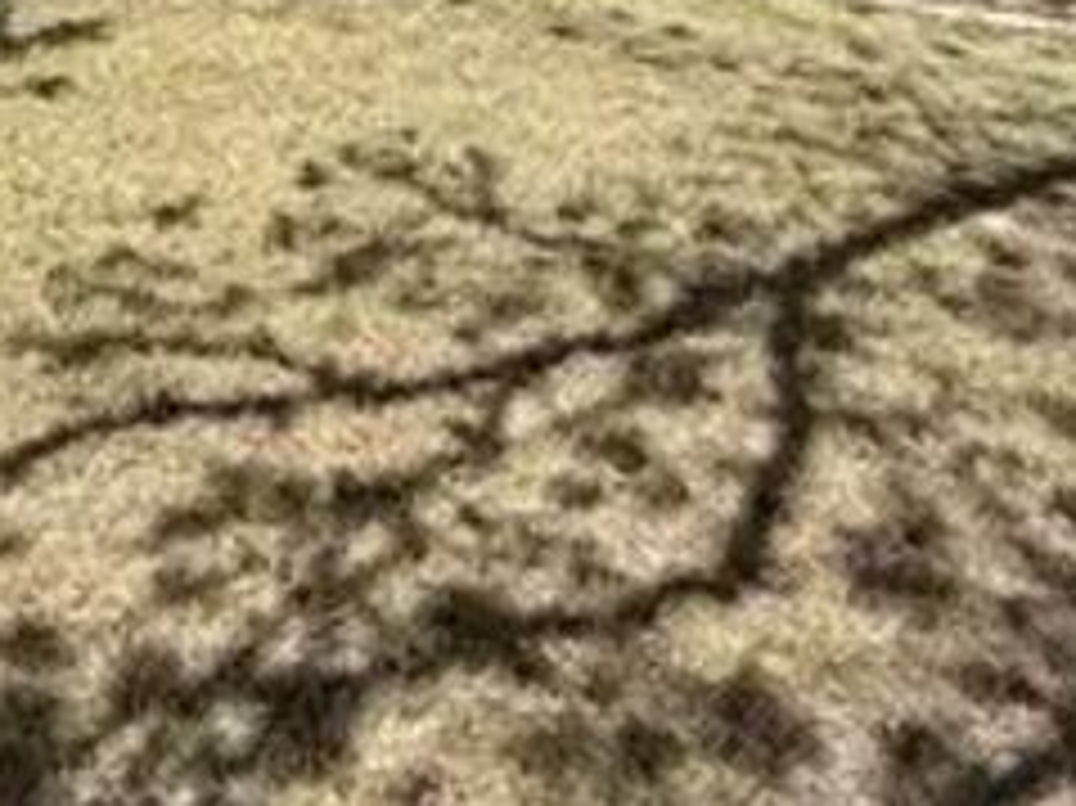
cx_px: 239
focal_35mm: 60
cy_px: -486
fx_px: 1864
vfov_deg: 20.1
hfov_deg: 31.5
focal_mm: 2.22
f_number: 2.2
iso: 32
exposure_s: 1/770
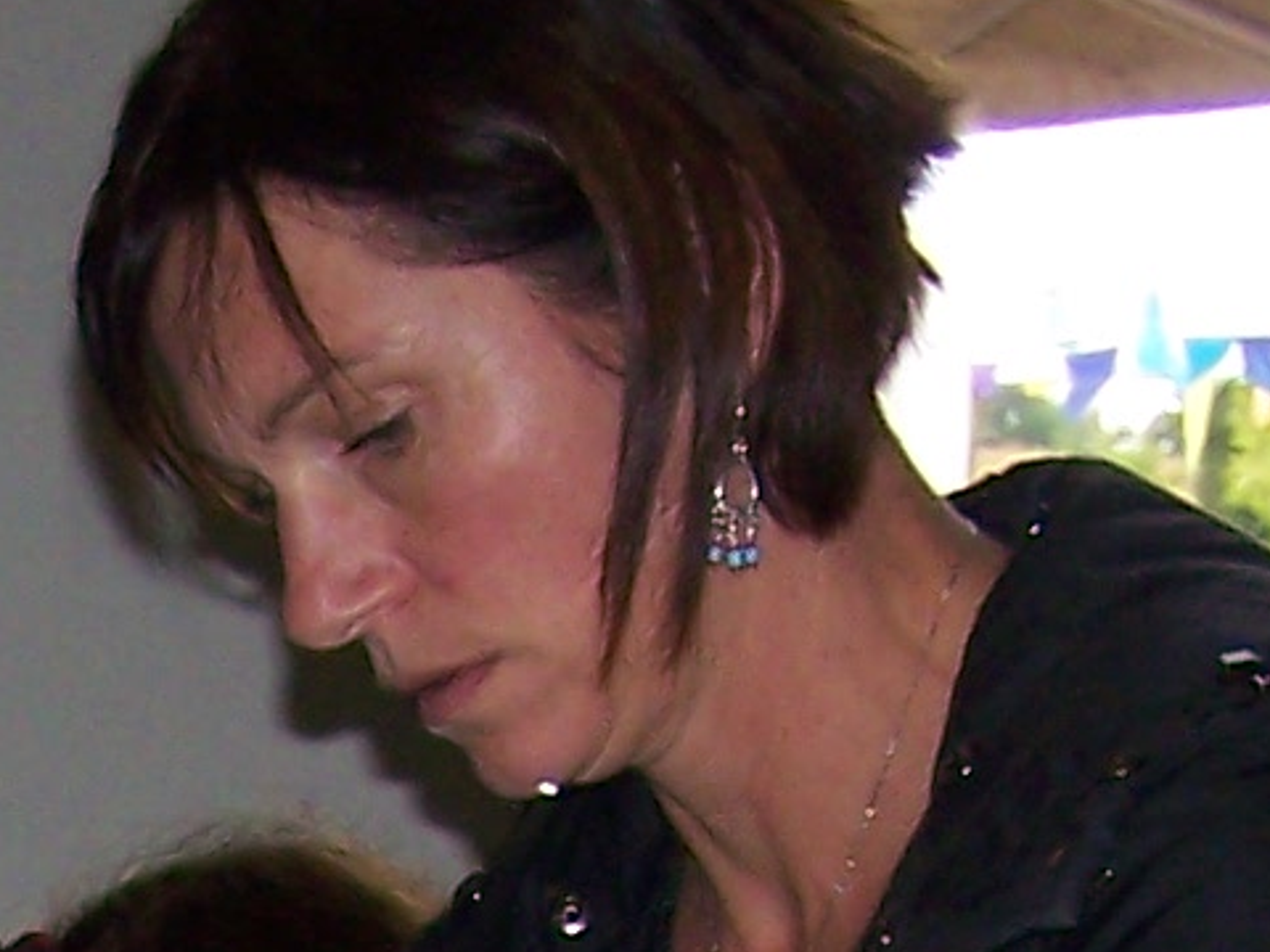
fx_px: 8915
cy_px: 2168
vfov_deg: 5.9
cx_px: -701
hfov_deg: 8.0
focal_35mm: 243
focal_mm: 6.3
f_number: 2.8
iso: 80
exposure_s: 1/60
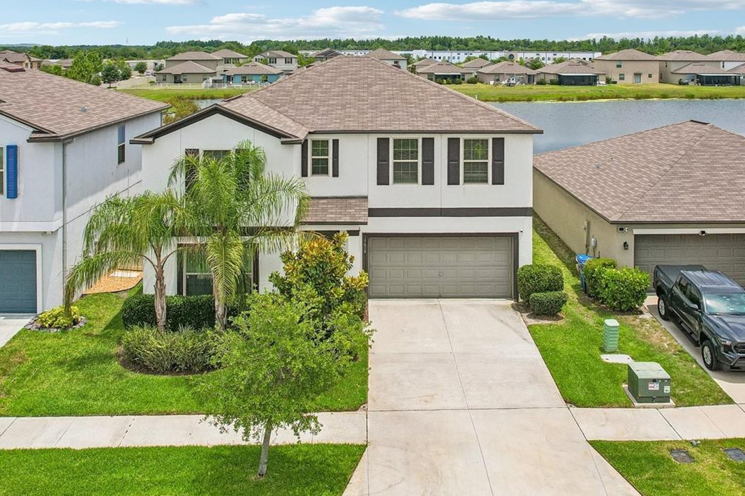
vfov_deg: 39.5
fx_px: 683
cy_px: 163
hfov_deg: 57.2
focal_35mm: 33
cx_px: 393
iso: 100
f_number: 2.8
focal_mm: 8.4
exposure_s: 1/4000
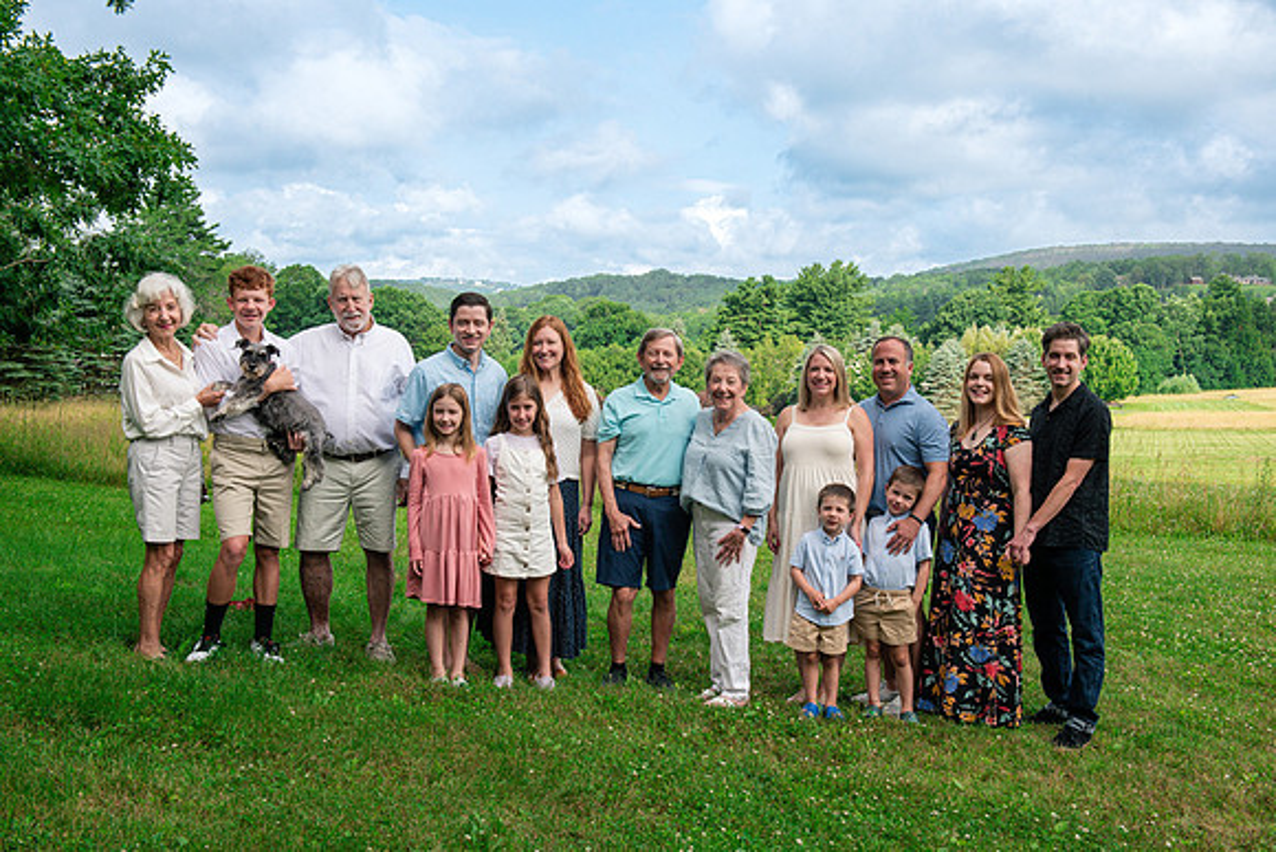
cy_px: 426
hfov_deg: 46.4
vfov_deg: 31.9
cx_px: 638
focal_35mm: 42
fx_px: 1489
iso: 400
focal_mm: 42
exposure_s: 1/320
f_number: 10
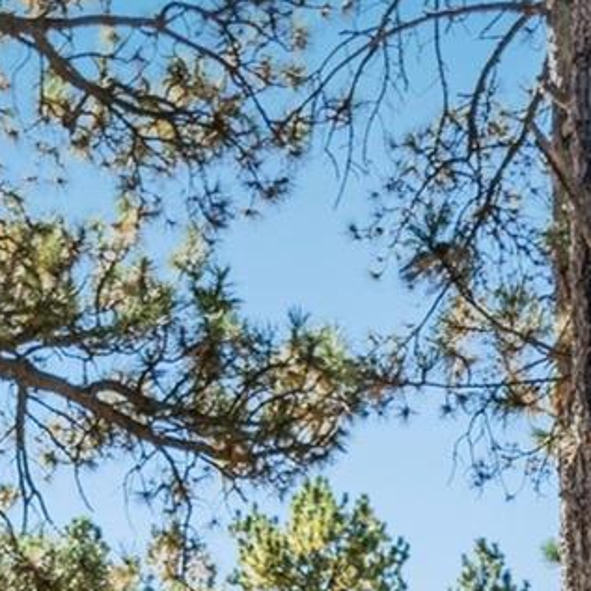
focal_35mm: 107
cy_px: 1084
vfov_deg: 14.3
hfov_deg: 15.9
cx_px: -21
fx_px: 2067
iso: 140
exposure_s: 1/500
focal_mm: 12.29
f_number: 2.8
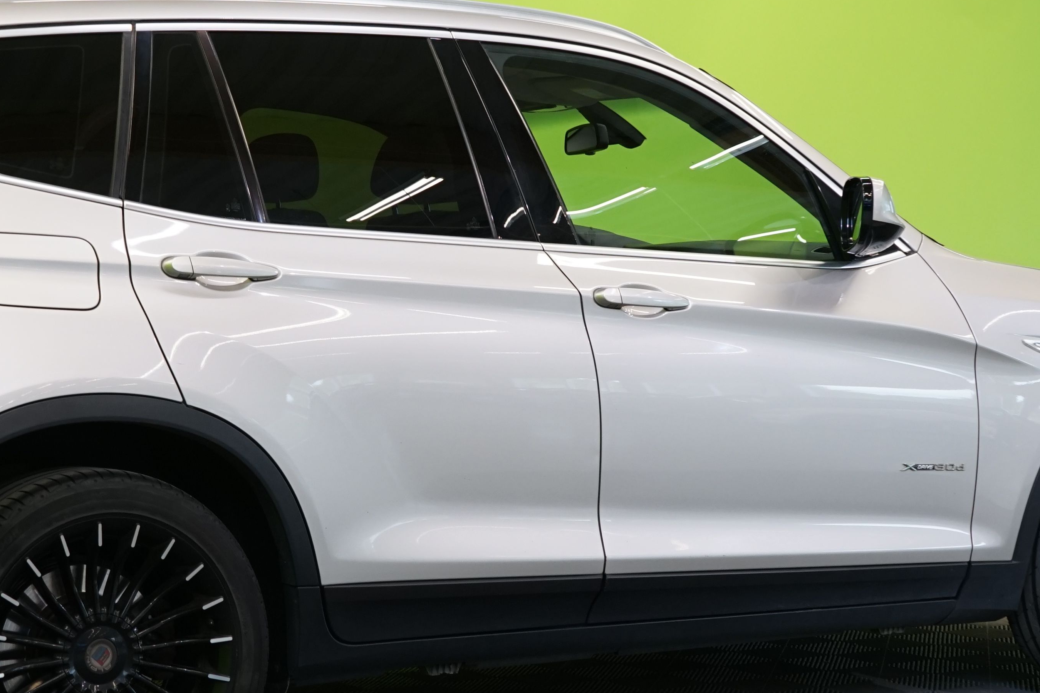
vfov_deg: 17.1
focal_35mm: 80
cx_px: 353
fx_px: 2311
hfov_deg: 25.2
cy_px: 352
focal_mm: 36
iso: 640
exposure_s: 1/40
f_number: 6.3
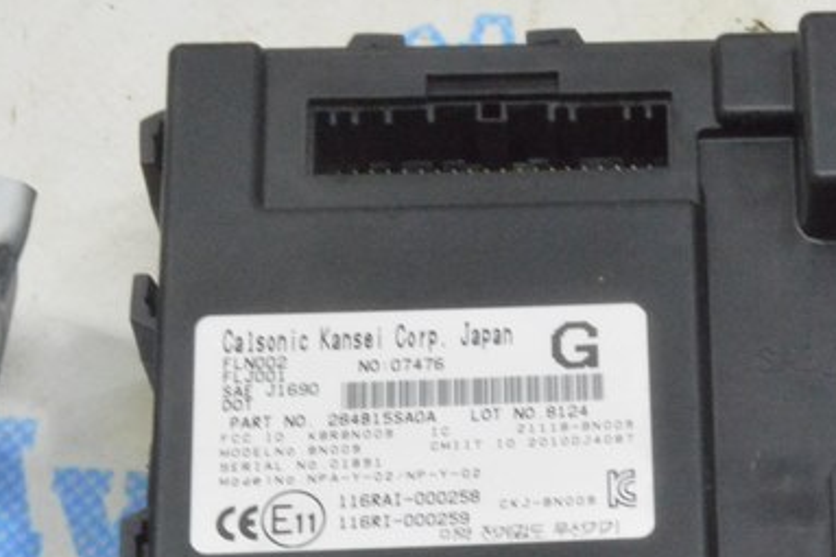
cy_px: 447
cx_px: 847
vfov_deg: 9.7
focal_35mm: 140
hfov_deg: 14.4
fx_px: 3257
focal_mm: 35
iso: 6400
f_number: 20
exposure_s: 1/20
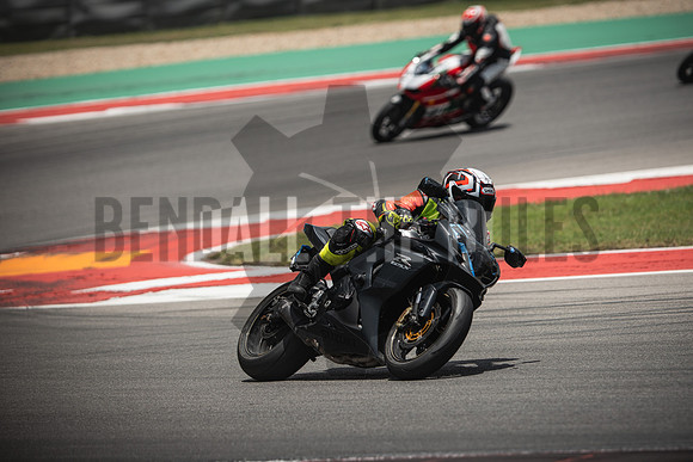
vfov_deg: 4.6
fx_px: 5776
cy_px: 231
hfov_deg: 6.9
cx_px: 346
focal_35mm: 300
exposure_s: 1/2000
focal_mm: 200
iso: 125
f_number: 2.8
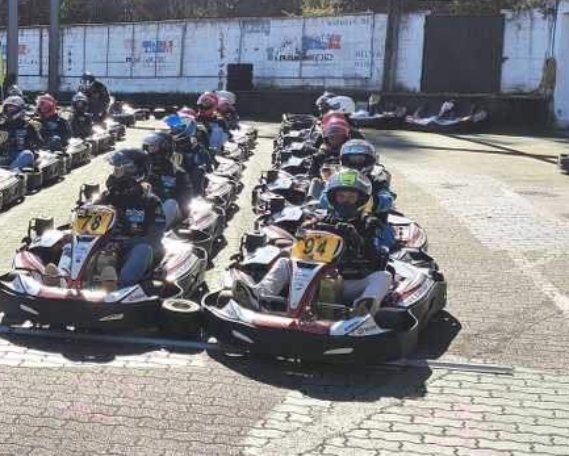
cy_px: 196
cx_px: -7
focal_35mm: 60
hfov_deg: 29.3
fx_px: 1011
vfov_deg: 25.4
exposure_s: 1/1099
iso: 50
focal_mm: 4.71
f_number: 1.7
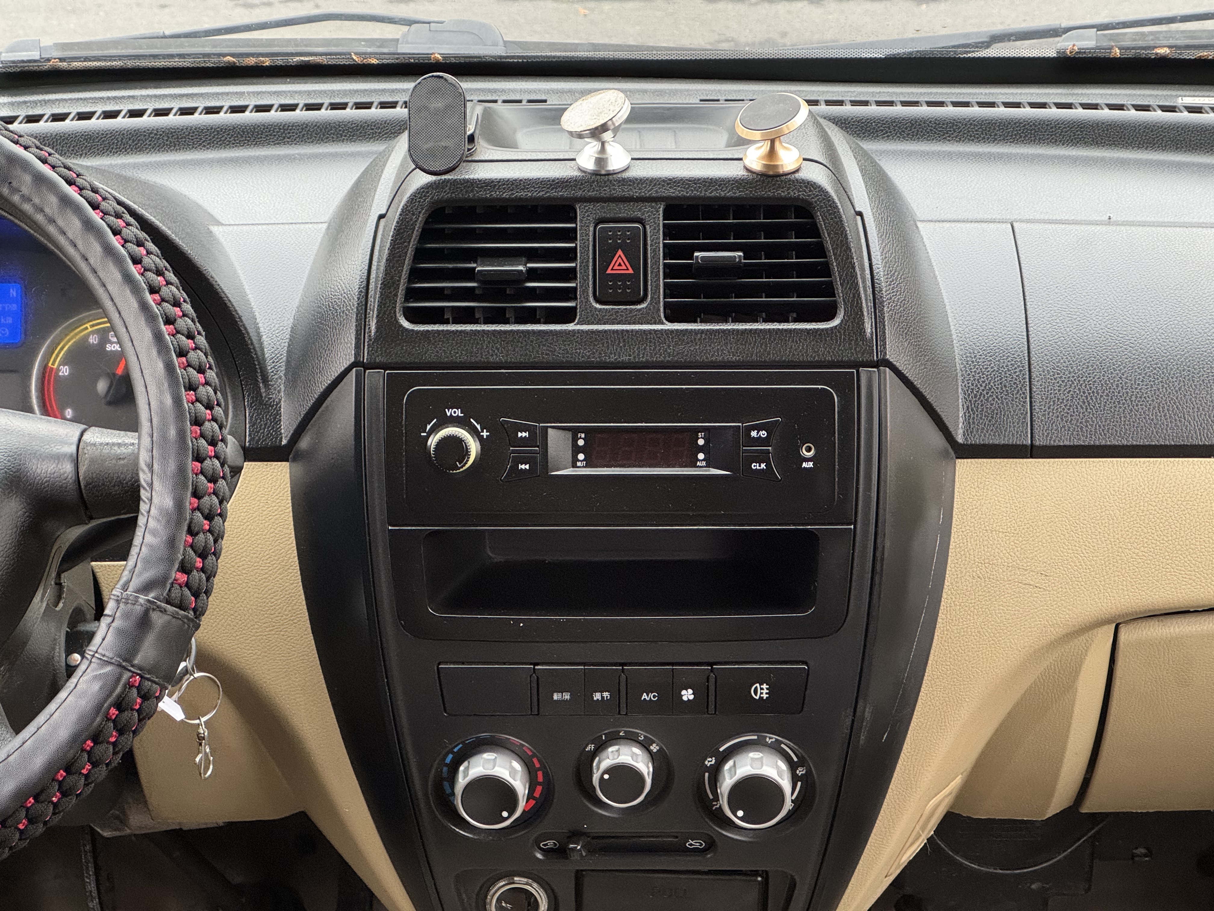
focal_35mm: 77
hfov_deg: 25.3
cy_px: 456
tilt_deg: -22.0
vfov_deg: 19.1
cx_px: 607
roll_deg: +2.9
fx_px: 2700
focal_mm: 9
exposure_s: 1/60
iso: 320
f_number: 2.8
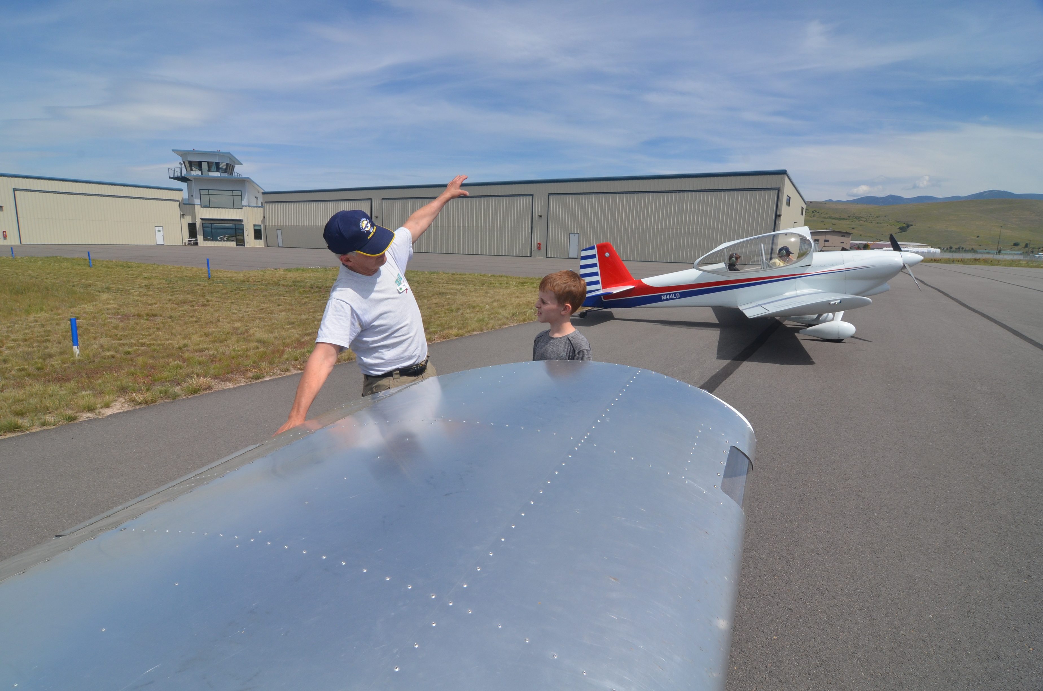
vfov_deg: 67.1
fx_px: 520
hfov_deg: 90.1
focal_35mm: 18
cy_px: 346
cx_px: 522
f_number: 11
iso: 400
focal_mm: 12
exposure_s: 1/500
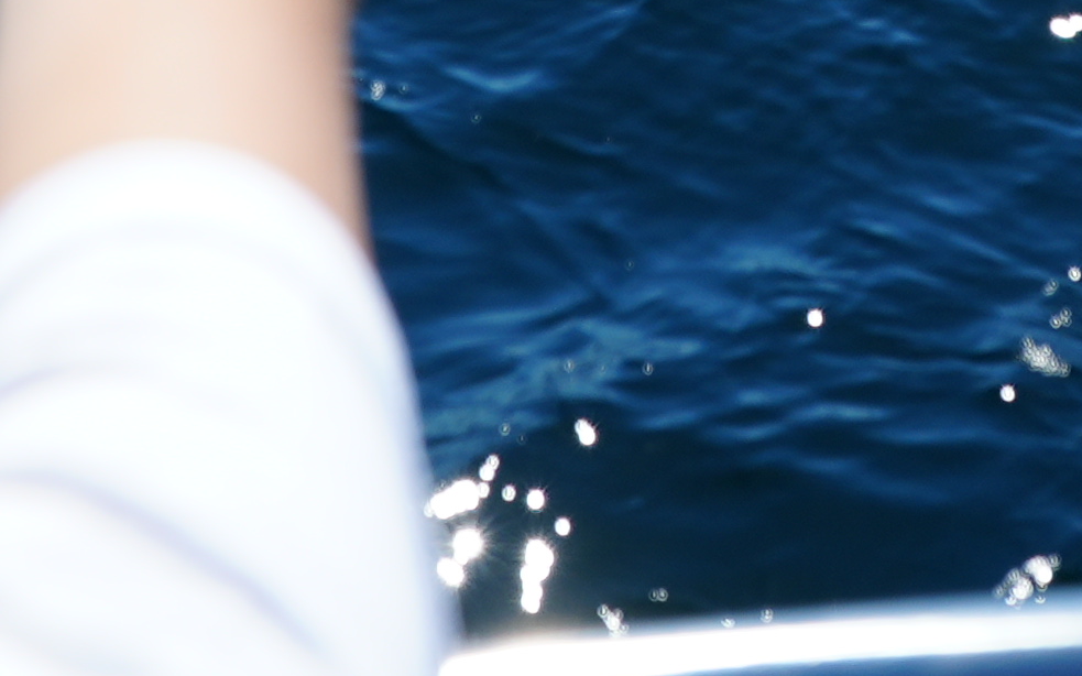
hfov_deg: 16.1
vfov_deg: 9.4
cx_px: 845
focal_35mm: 129
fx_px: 3803
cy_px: -737
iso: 100
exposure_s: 1/800
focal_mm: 18
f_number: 5
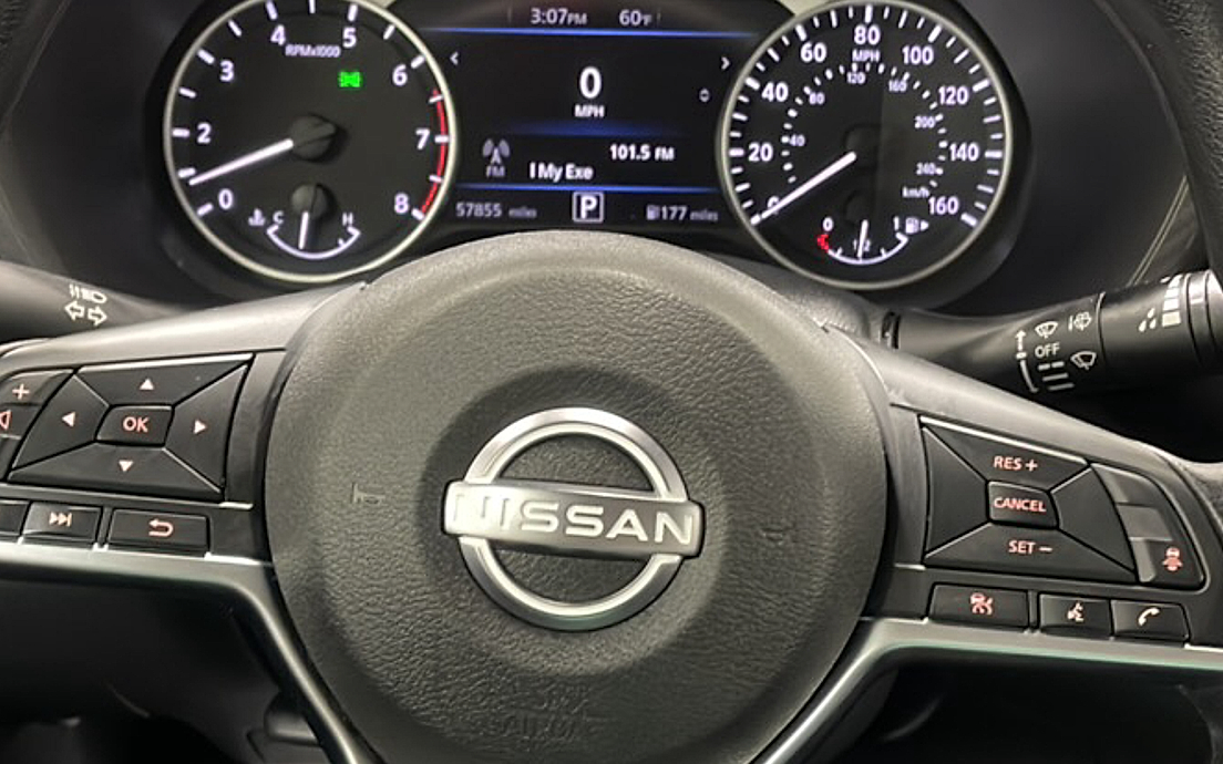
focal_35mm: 43
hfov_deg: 46.2
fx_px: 1433
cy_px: 396
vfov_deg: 29.9
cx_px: 603
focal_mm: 5.1
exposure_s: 1/40
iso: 800
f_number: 1.6
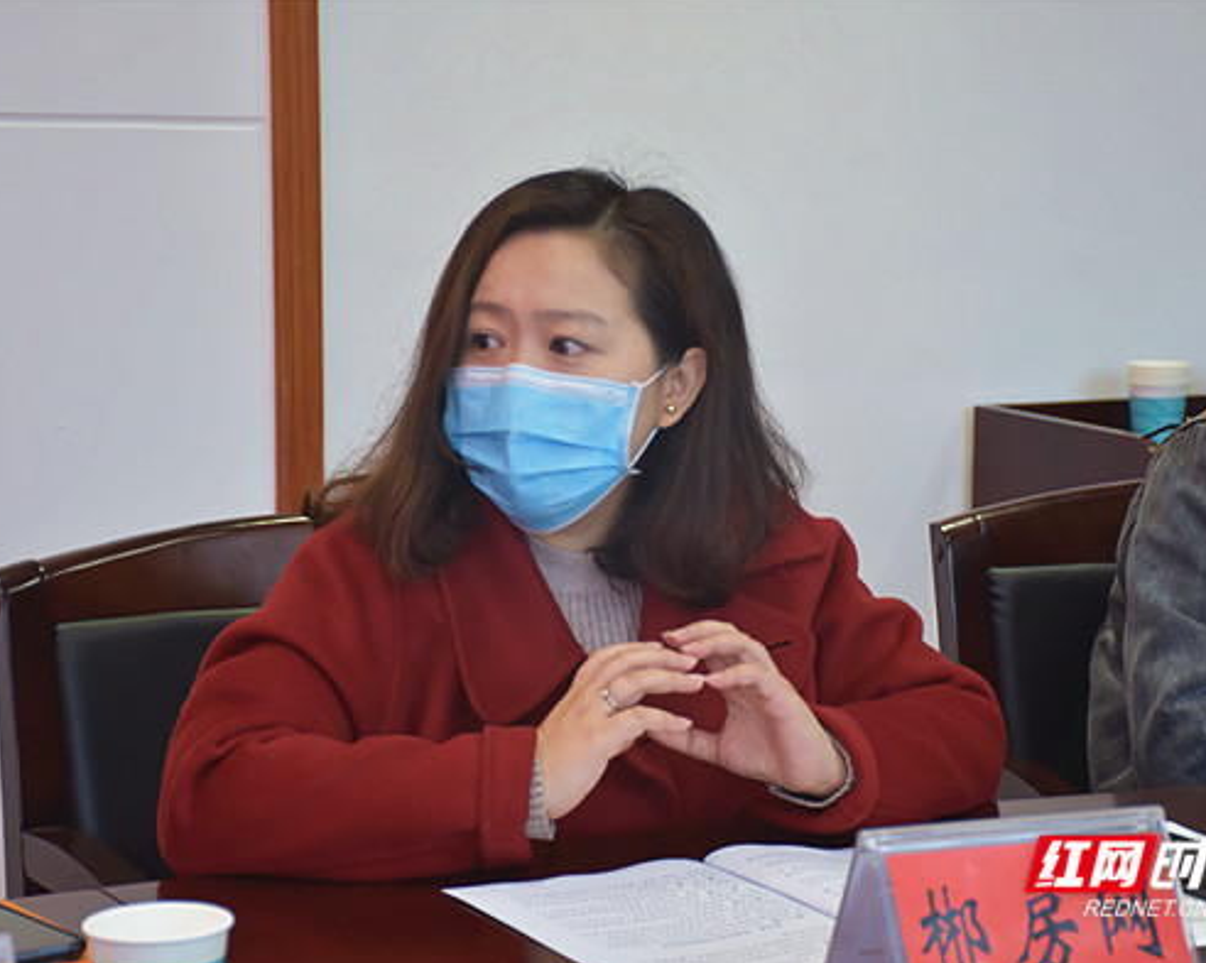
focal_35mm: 103
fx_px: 3674
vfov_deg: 14.9
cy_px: 484
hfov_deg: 18.6
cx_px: 618
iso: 1000
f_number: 5
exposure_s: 1/40
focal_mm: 60
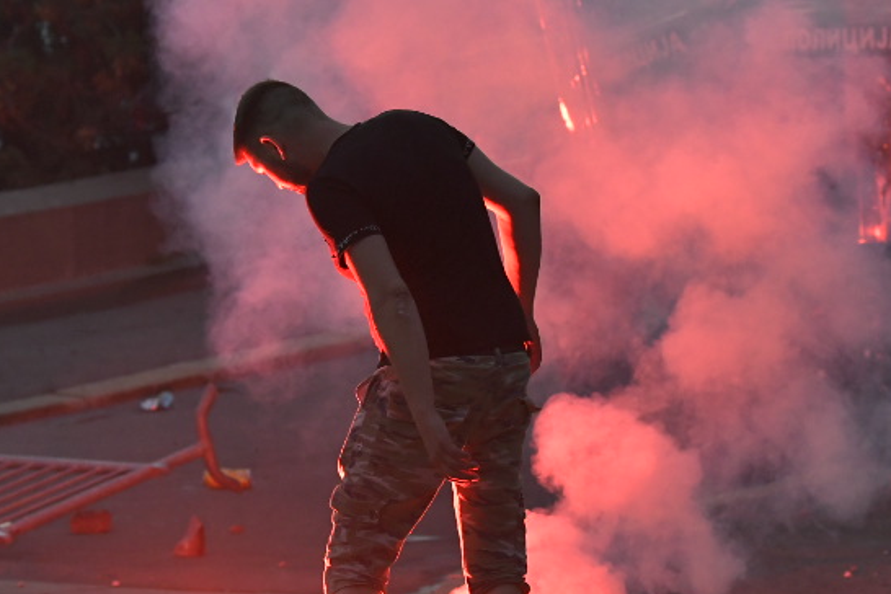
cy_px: 176
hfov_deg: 5.8
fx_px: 8810
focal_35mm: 356
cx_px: 426
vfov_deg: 3.9
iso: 2000
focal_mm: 120
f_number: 4
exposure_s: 1/500
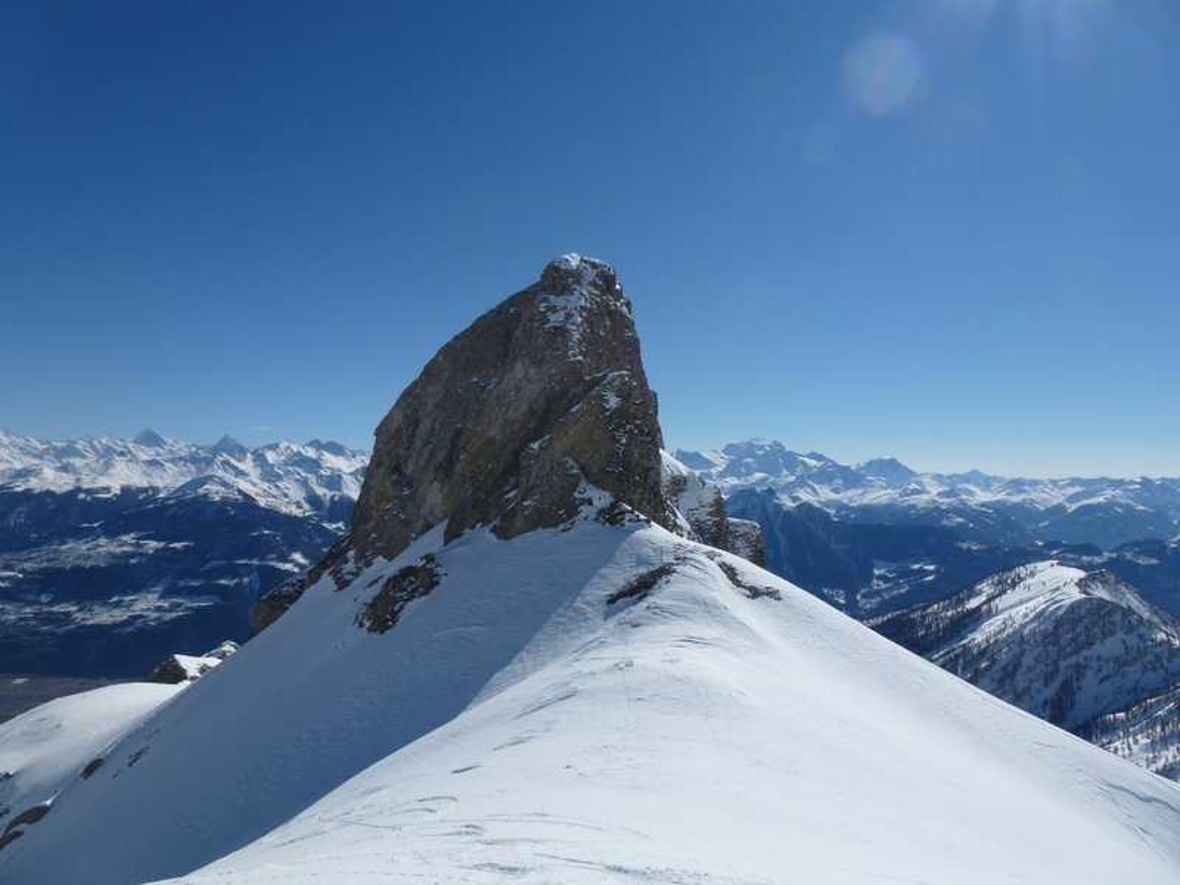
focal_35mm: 24
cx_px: 590
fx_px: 818
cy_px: 442
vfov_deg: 56.8
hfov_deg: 71.6
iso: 100
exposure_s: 1/2000
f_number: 4.5
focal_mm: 4.3
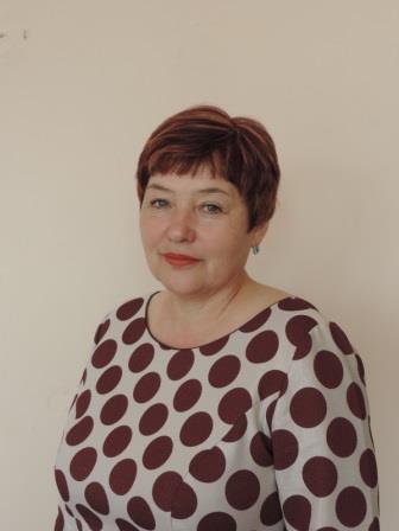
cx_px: 200
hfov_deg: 26.6
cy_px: 266
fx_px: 845
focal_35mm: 55
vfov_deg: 34.9
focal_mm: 9.8
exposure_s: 1/60
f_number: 3.7
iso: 100
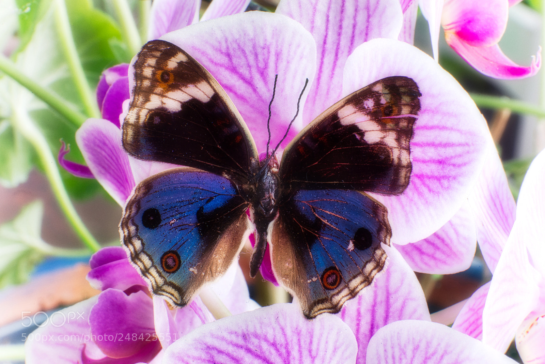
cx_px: 272
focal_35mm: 90
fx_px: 1363
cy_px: 182
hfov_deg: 22.6
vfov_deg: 15.2
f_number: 32
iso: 100
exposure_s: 20
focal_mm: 90
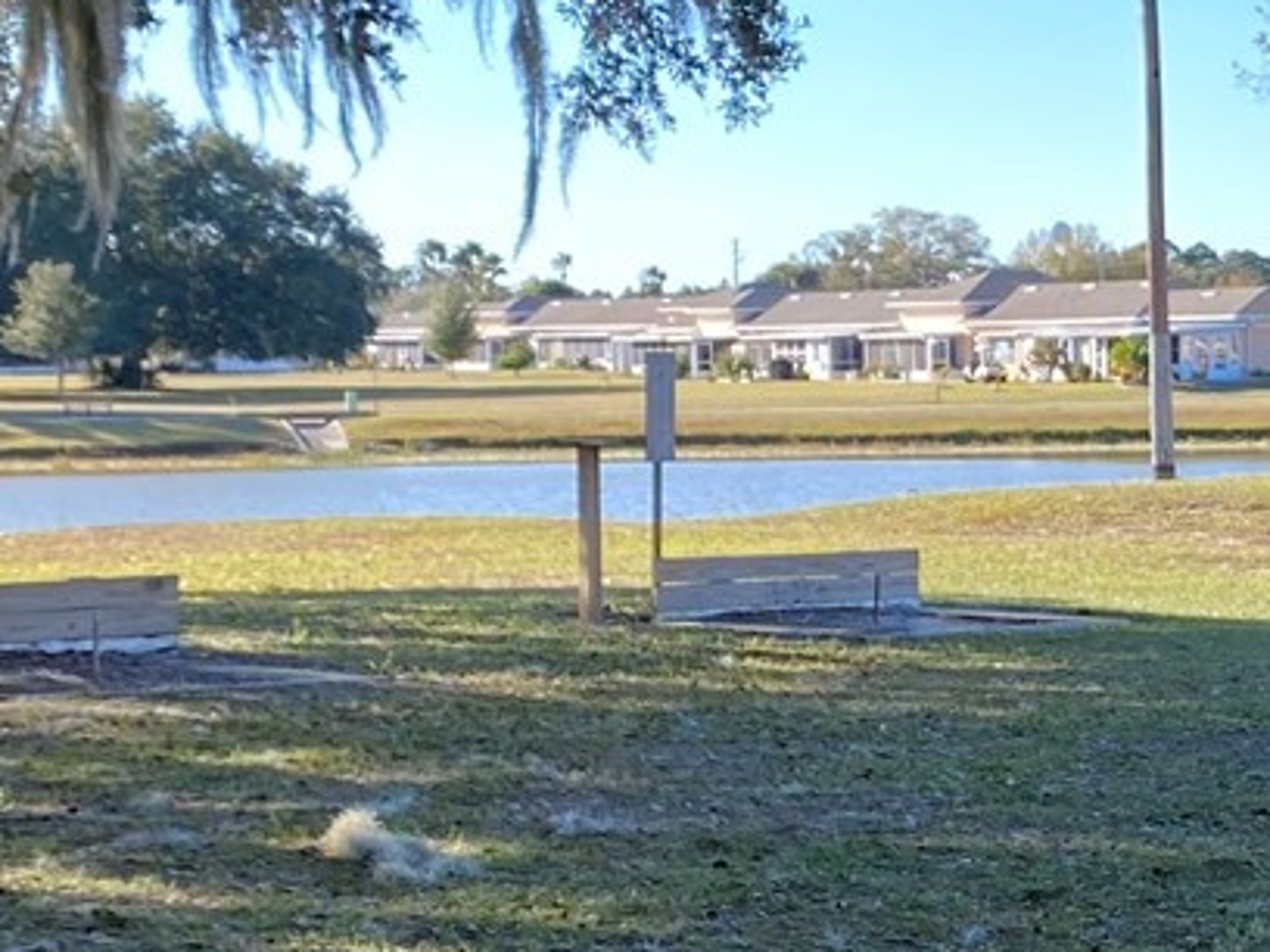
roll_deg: +0.4
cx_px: 1320
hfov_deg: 18.7
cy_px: 576
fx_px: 3742
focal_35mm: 102
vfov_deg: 14.5
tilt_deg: -3.3
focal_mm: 4.25
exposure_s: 1/409
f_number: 1.8
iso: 32
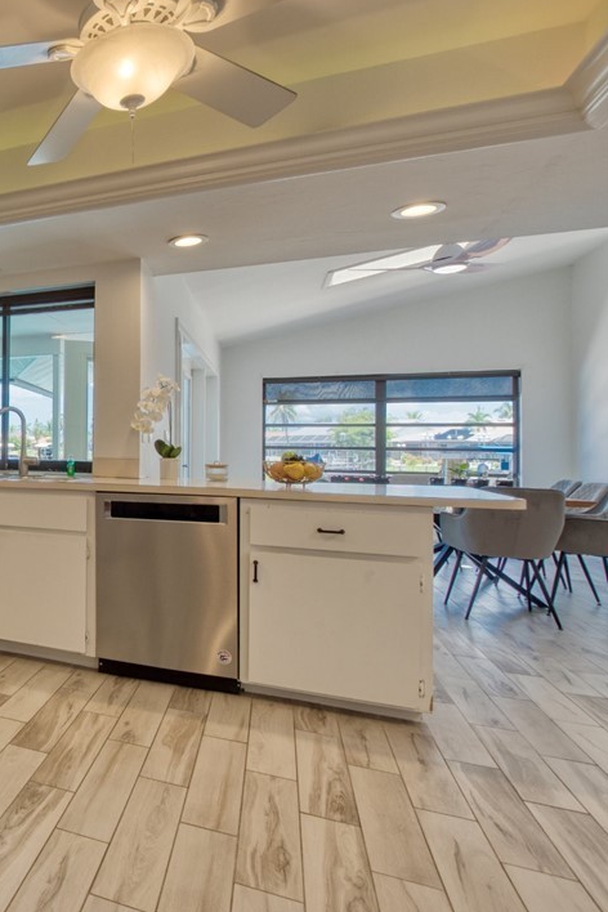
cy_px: 455
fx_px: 583
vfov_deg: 76.1
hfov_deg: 41.4
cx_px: -89
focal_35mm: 23
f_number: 8
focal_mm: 10
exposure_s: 1/50
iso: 400
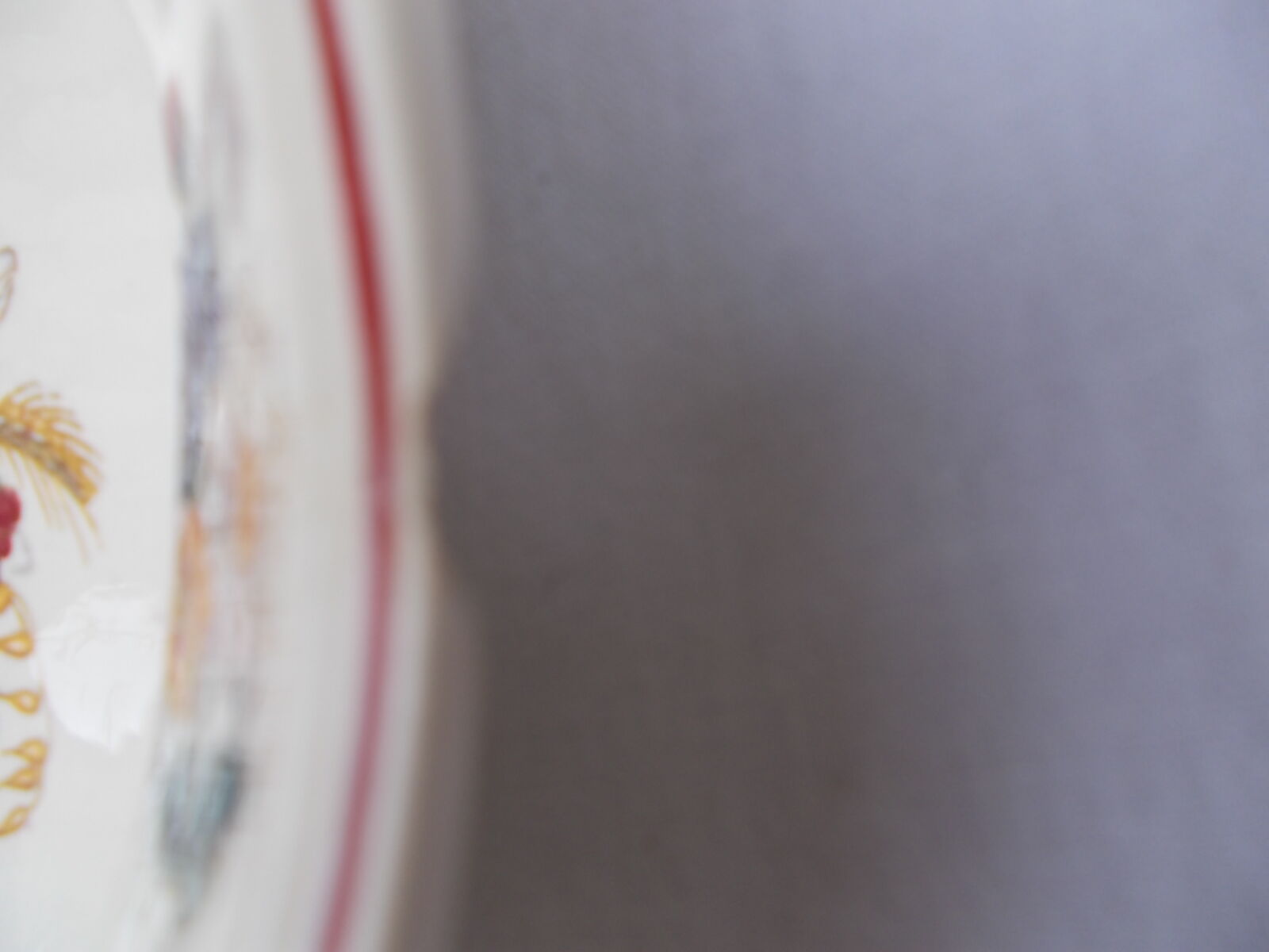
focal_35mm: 26
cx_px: 634
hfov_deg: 67.3
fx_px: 953
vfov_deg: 53.1
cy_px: 476
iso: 80
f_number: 3.2
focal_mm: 4.6
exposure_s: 1/200
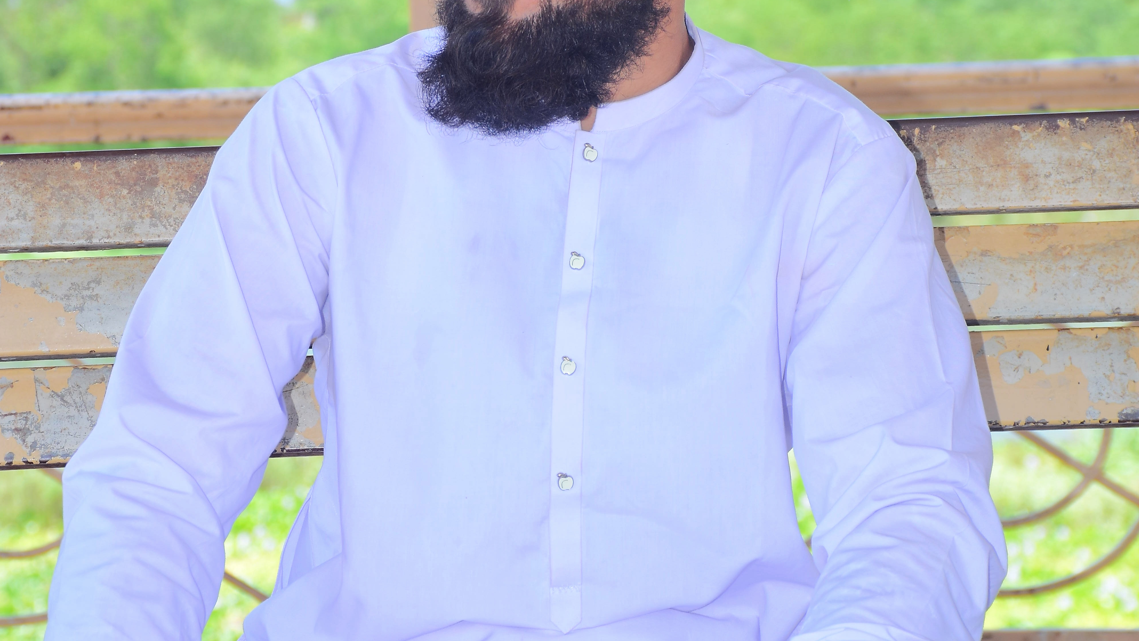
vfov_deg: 7.8
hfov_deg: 13.8
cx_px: 569
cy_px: 136
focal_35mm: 156
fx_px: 4712
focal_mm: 66
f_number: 6.3
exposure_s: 1/250
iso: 250
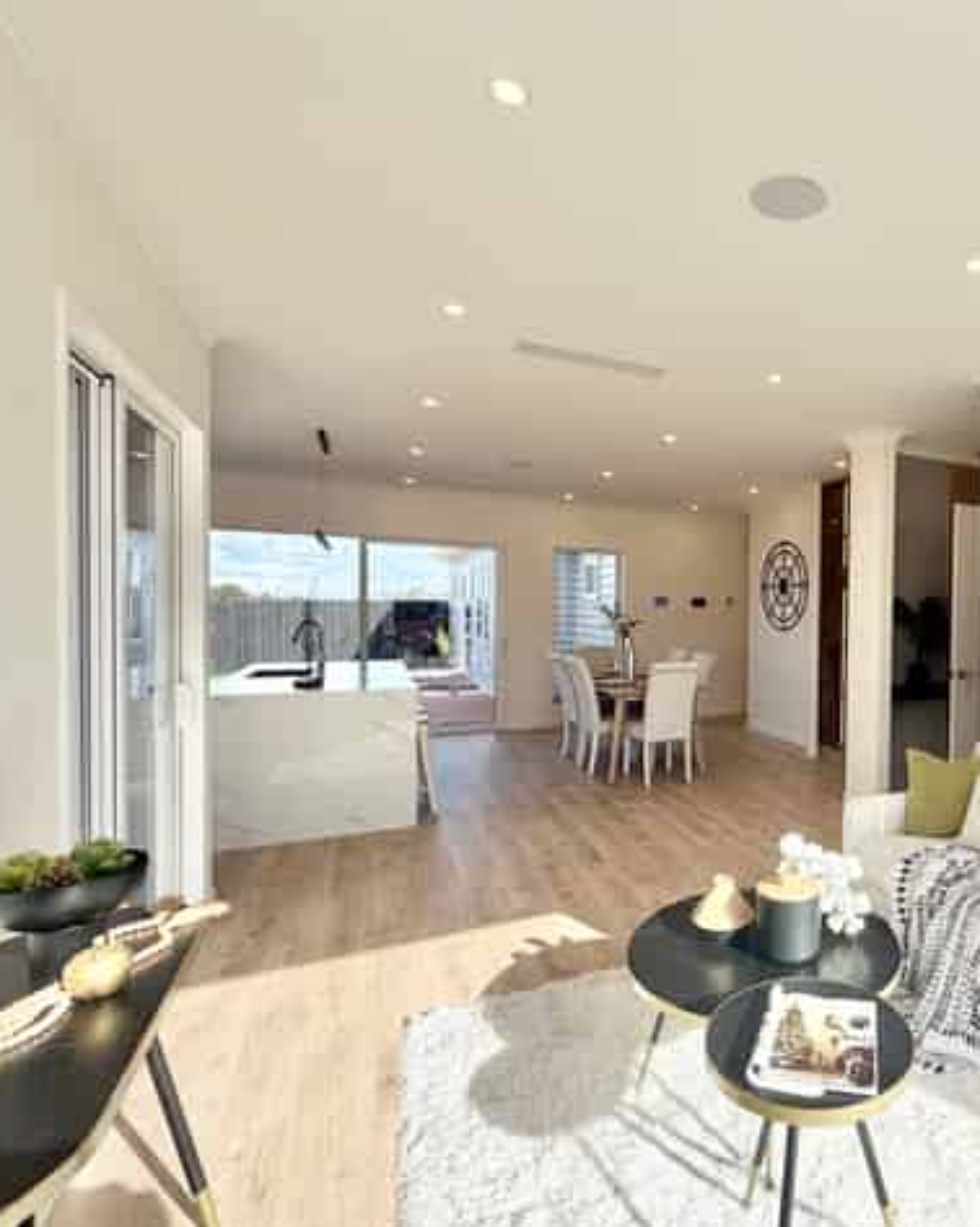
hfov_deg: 64.6
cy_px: 634
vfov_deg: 83.3
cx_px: 783
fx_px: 689
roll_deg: -0.5
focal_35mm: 19
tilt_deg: -2.2
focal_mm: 2.22
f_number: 2.2
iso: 40
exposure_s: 1/679
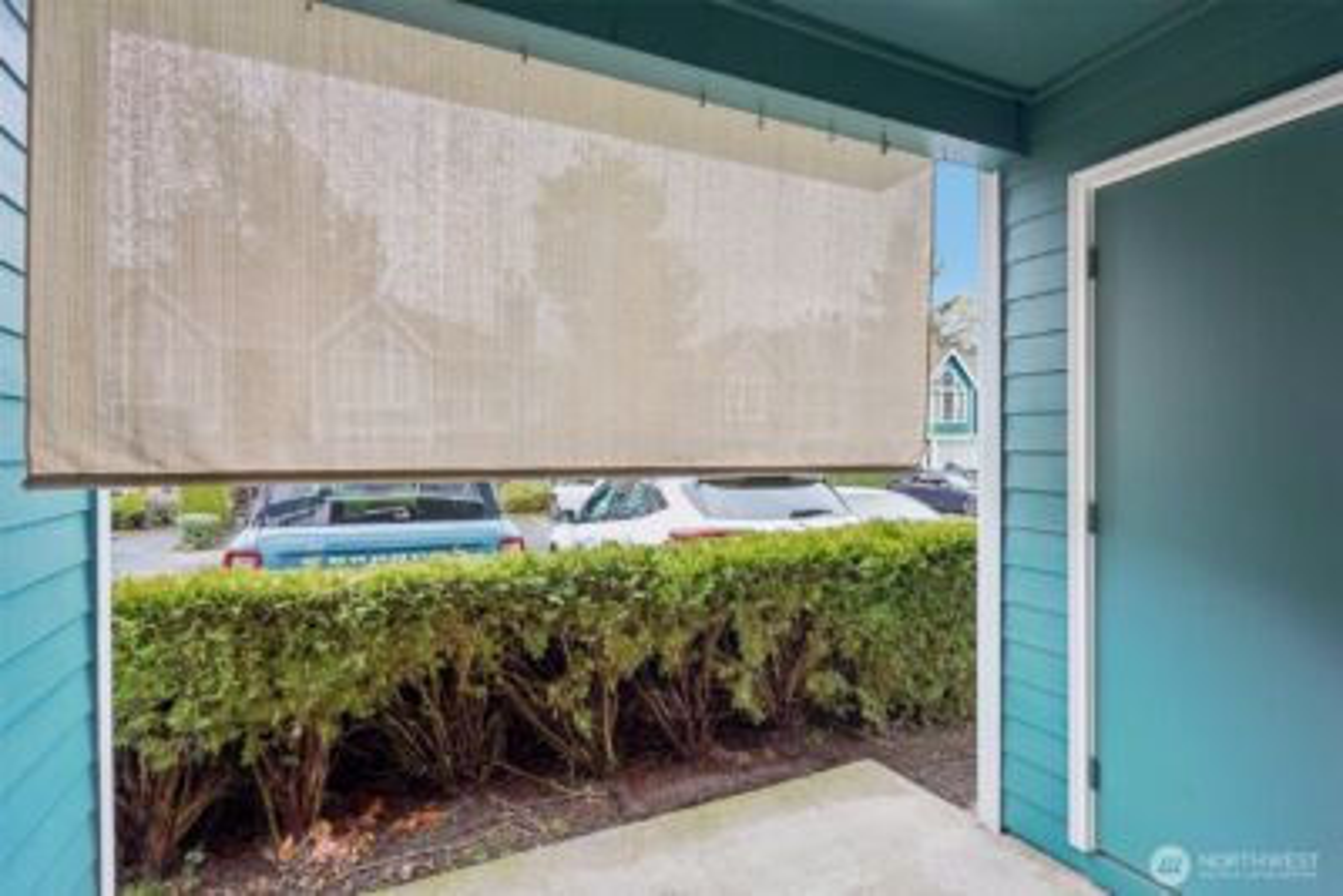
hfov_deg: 93.3
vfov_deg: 70.5
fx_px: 634
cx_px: 672
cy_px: 448
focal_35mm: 17
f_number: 8
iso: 400
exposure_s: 1/60
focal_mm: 17
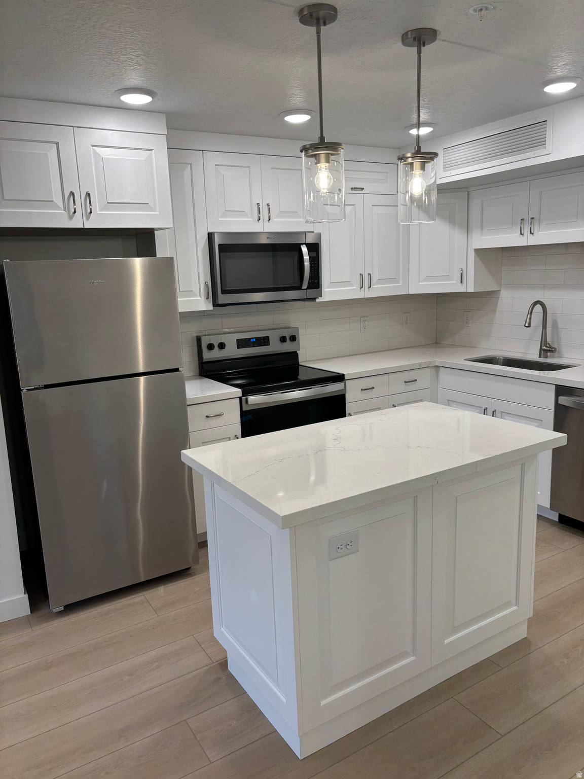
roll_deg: +0.9
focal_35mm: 26
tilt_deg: -9.8
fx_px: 585
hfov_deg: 53.1
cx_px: 292
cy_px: 390
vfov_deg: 67.3
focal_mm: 5.96
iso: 50
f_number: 1.6
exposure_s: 1/120
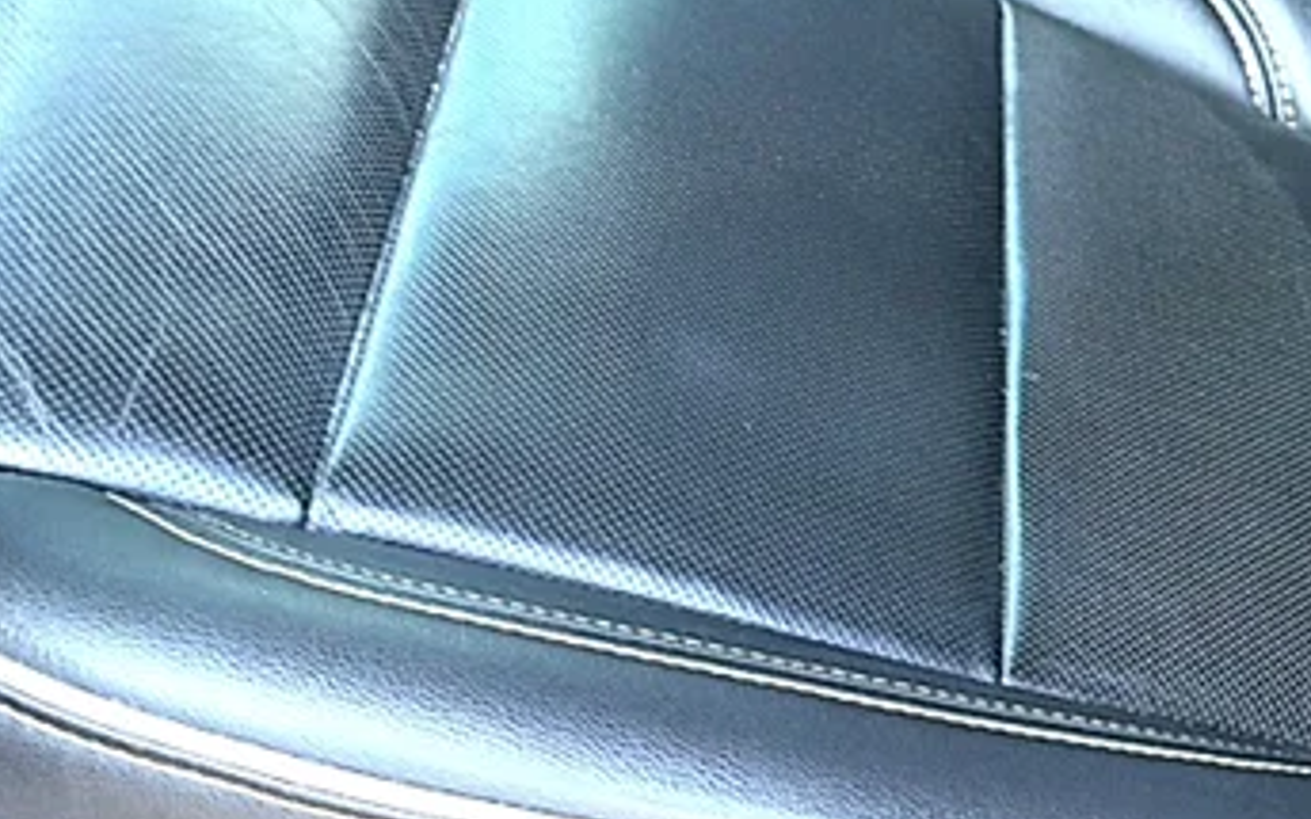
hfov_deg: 36.7
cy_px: 470
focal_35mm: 54
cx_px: 976
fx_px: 1929
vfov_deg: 24.0
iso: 125
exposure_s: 1/61
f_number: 1.78
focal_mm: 6.76
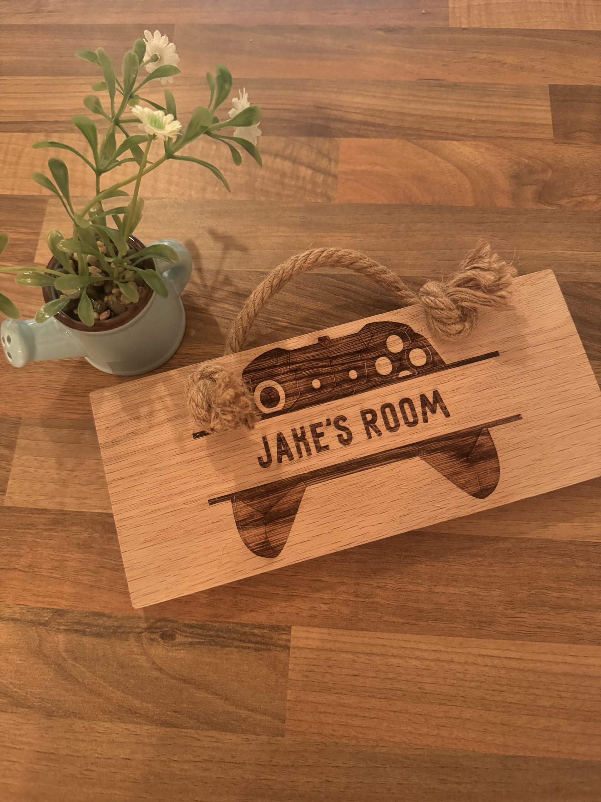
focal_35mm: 24
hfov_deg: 56.8
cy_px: 401
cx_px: 300
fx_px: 556
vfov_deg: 71.6
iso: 800
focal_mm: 6.86
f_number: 1.78
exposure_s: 1/25
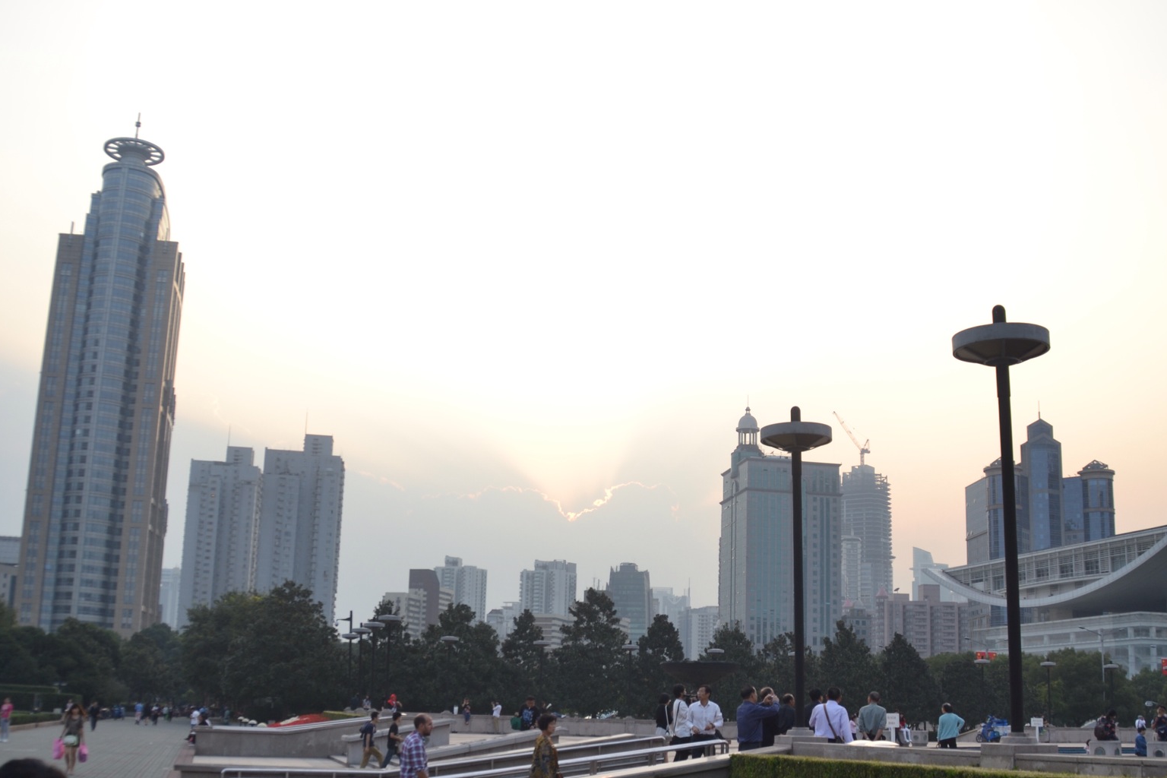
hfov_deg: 53.1
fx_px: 1167
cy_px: 482
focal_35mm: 36
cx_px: 591
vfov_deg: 36.7
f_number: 5.6
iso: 100
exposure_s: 1/125
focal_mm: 18
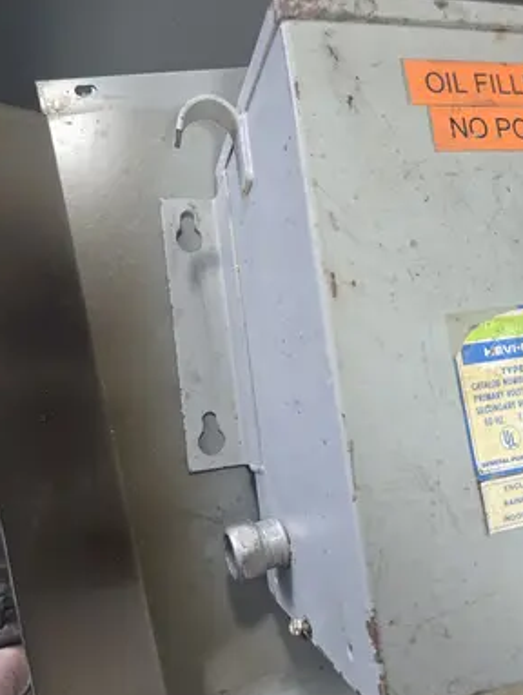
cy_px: 359
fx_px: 483
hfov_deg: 56.9
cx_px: 256
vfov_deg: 71.5
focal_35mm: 24
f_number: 1.7
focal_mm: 6.3
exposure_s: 1/120
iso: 200
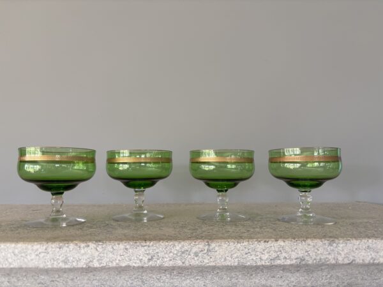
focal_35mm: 26
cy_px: 144
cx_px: 192
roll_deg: -0.4
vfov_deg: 53.1
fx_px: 288
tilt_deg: +5.5
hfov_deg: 67.3
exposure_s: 1/68
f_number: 1.6
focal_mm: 5.96
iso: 125
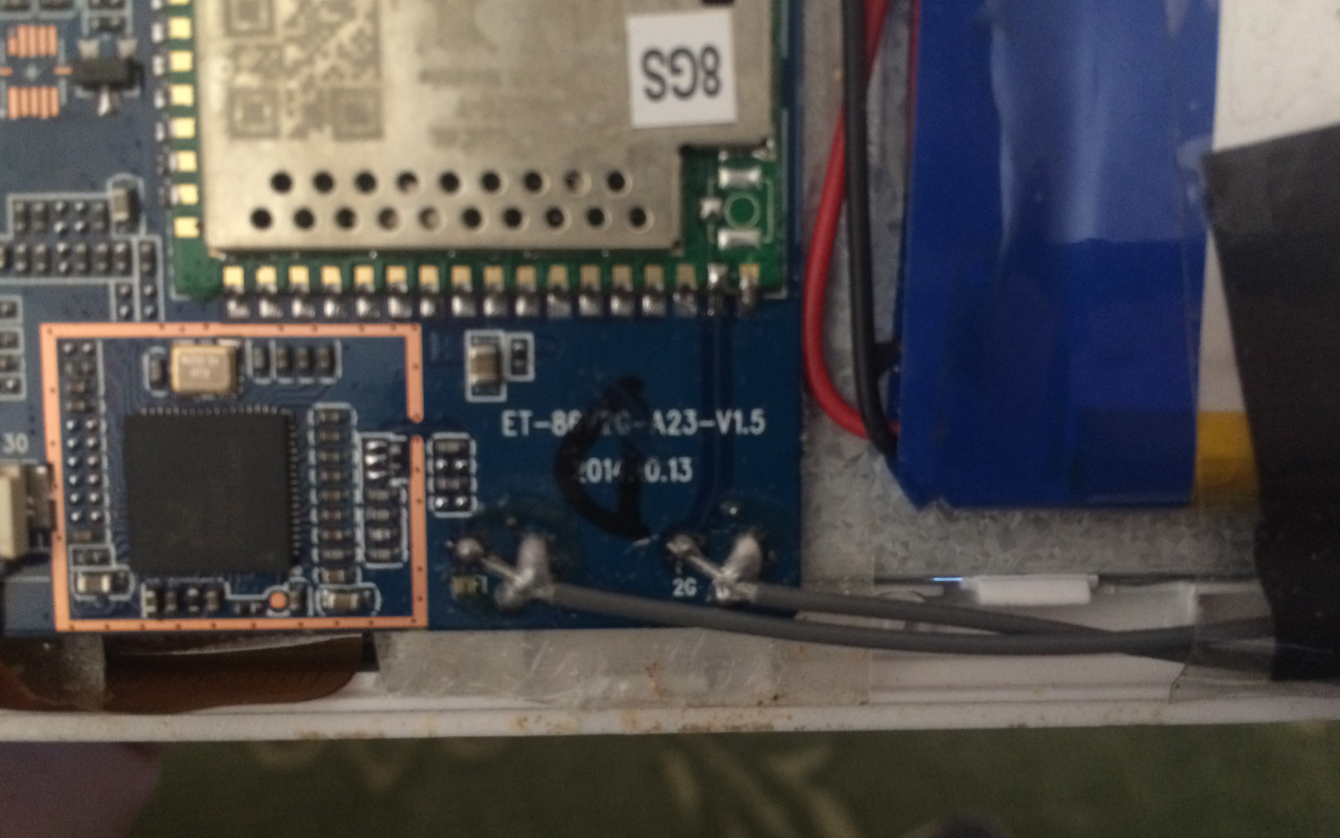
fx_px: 1132
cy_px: 451
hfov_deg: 61.2
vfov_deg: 40.6
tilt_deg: -56.9
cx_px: 670
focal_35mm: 31
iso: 320
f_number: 2.2
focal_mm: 4.15
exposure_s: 1/17
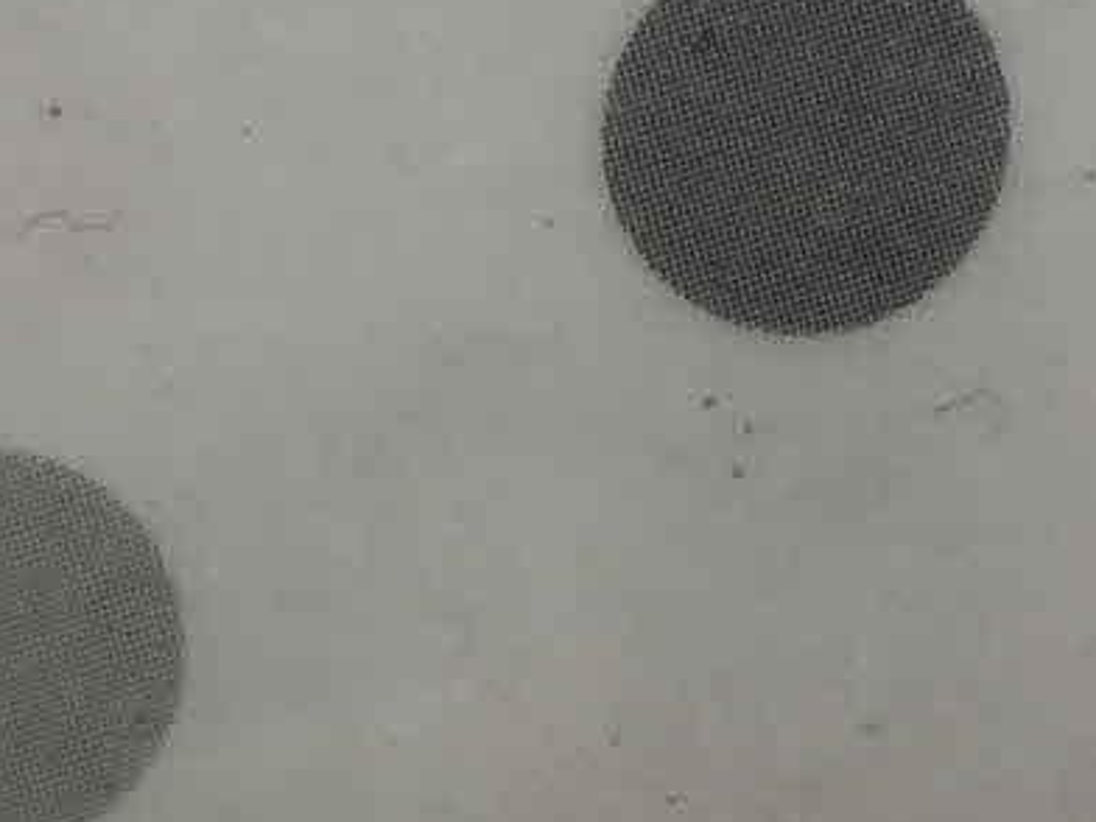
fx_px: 4211
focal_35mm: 133
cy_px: -542
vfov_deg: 10.6
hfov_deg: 13.1
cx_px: 2108
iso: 32
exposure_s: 1/120
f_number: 2.2
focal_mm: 4.15
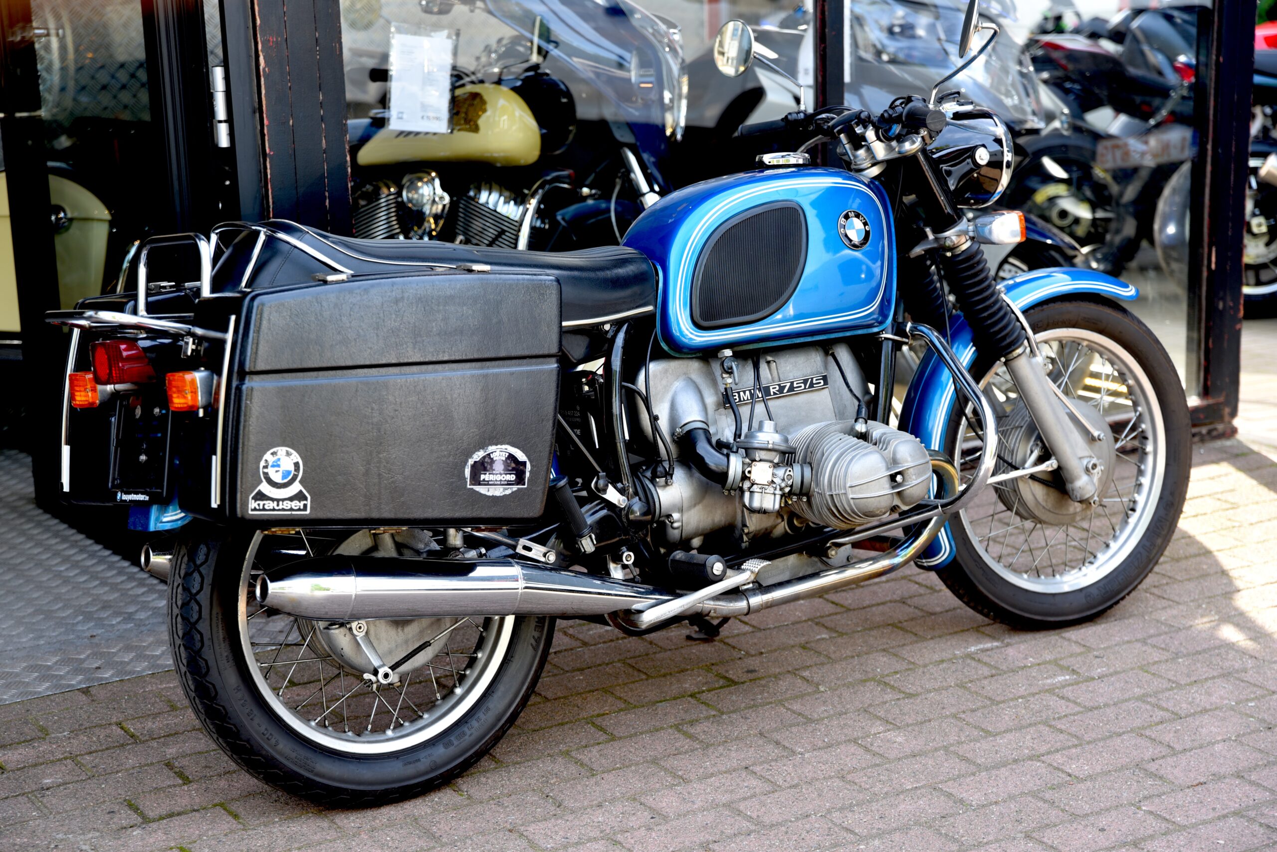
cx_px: 638
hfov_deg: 30.9
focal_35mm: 65
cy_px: 426
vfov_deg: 20.9
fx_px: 2306
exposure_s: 1/60
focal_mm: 65
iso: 100
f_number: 4
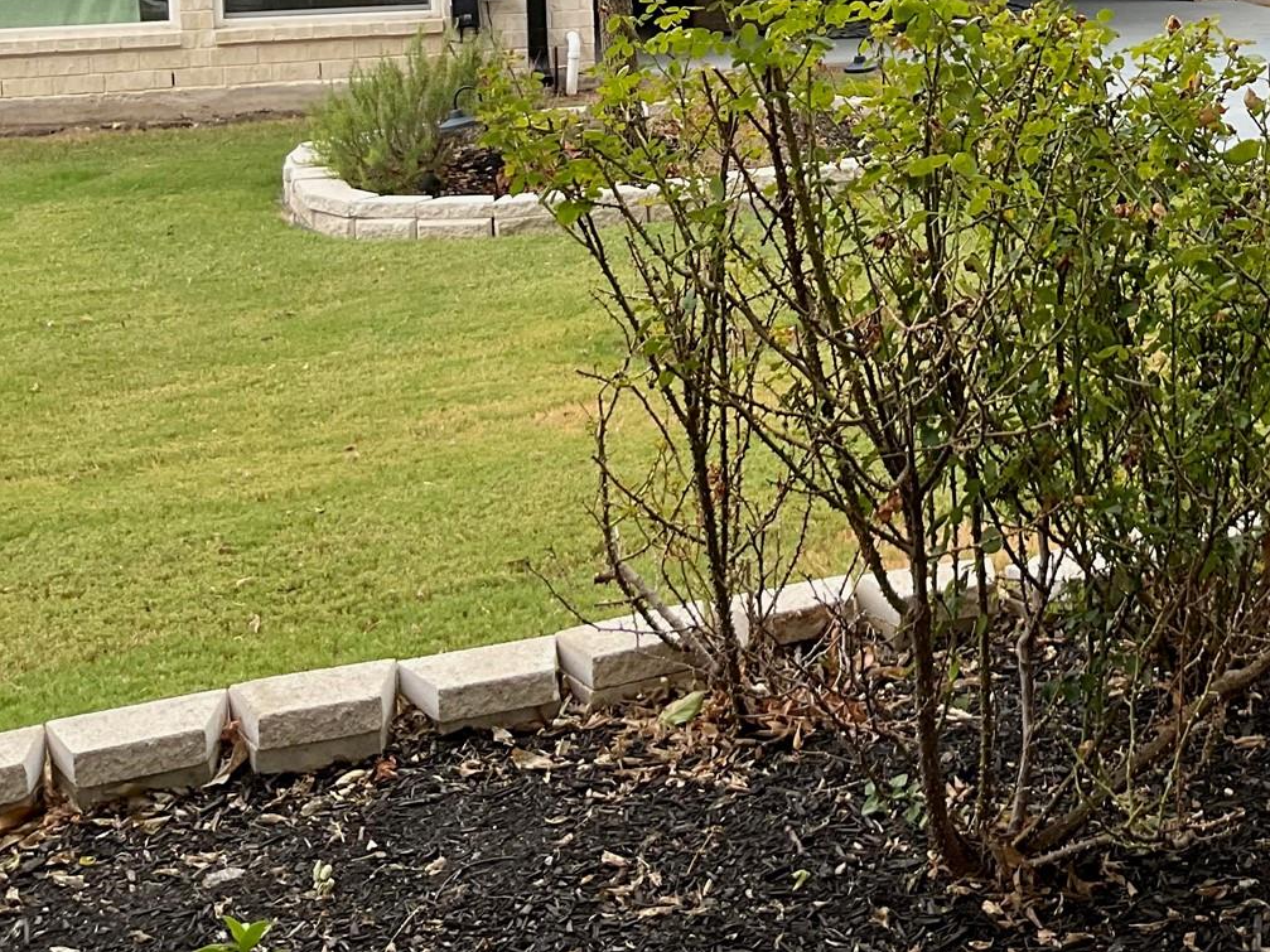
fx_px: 2164
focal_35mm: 59
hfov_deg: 31.0
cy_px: -13
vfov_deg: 23.7
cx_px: 1169
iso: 16
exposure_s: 1/122
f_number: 1.8
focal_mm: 3
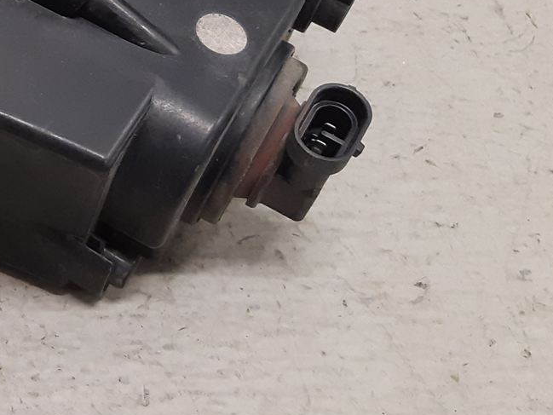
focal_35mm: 82
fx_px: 1310
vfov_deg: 17.3
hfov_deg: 20.2
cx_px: -300
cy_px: -51
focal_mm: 3.93
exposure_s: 1/50
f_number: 1.7
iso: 160
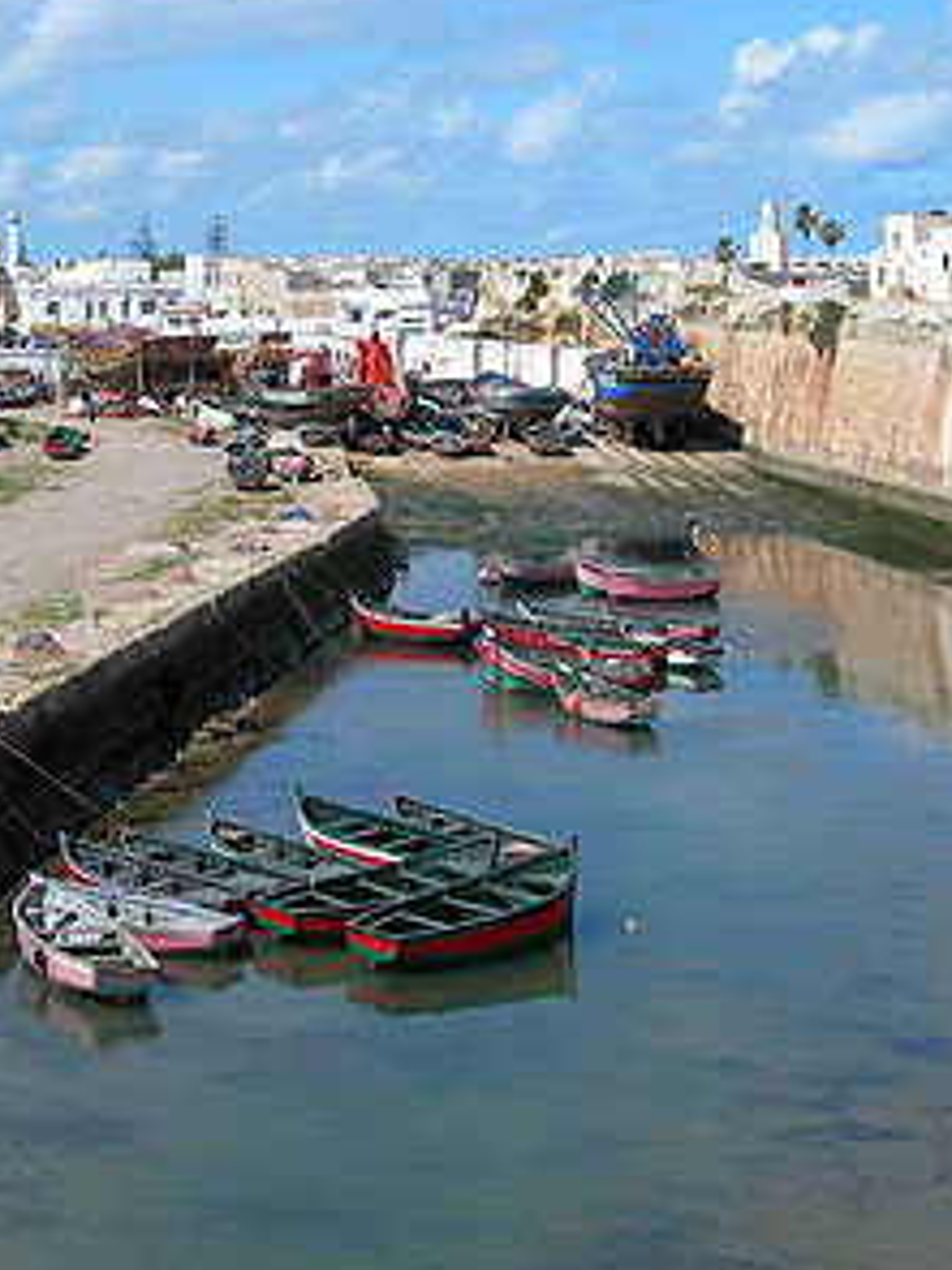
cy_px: 400
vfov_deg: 28.7
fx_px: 2459
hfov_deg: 21.7
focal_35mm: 67
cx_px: 250
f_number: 4.8
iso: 50
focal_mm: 7.8
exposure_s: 1/520
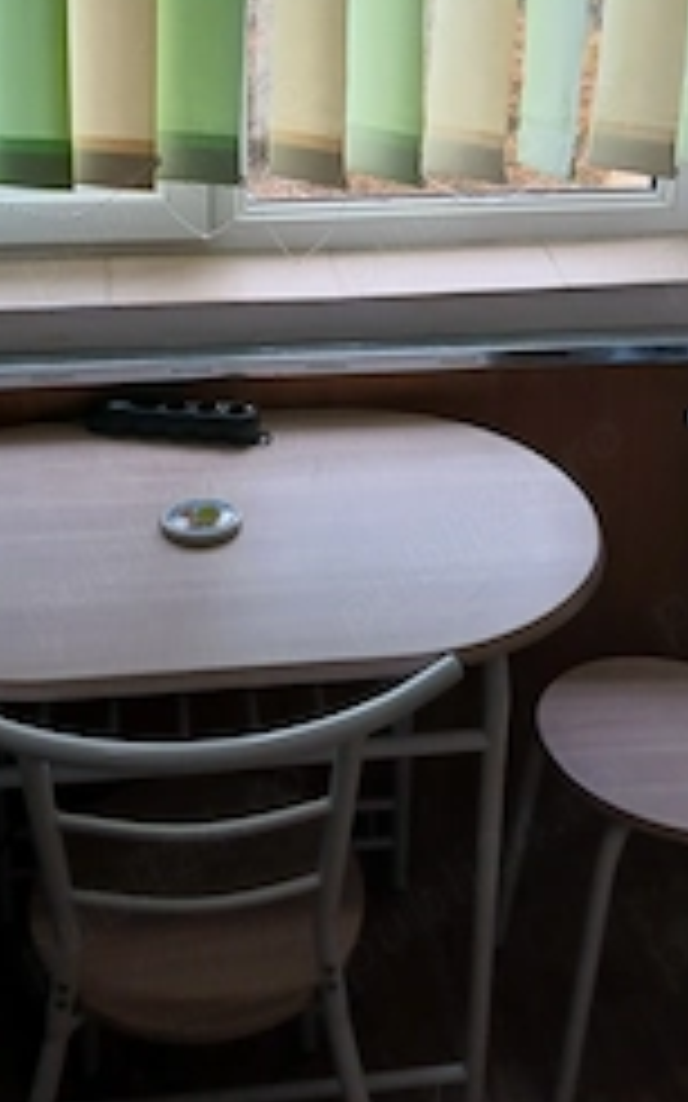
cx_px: 319
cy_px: 256
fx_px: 1351
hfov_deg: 28.6
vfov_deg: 42.8
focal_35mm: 45
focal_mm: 3.98
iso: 80
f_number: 1.8
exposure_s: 1/50
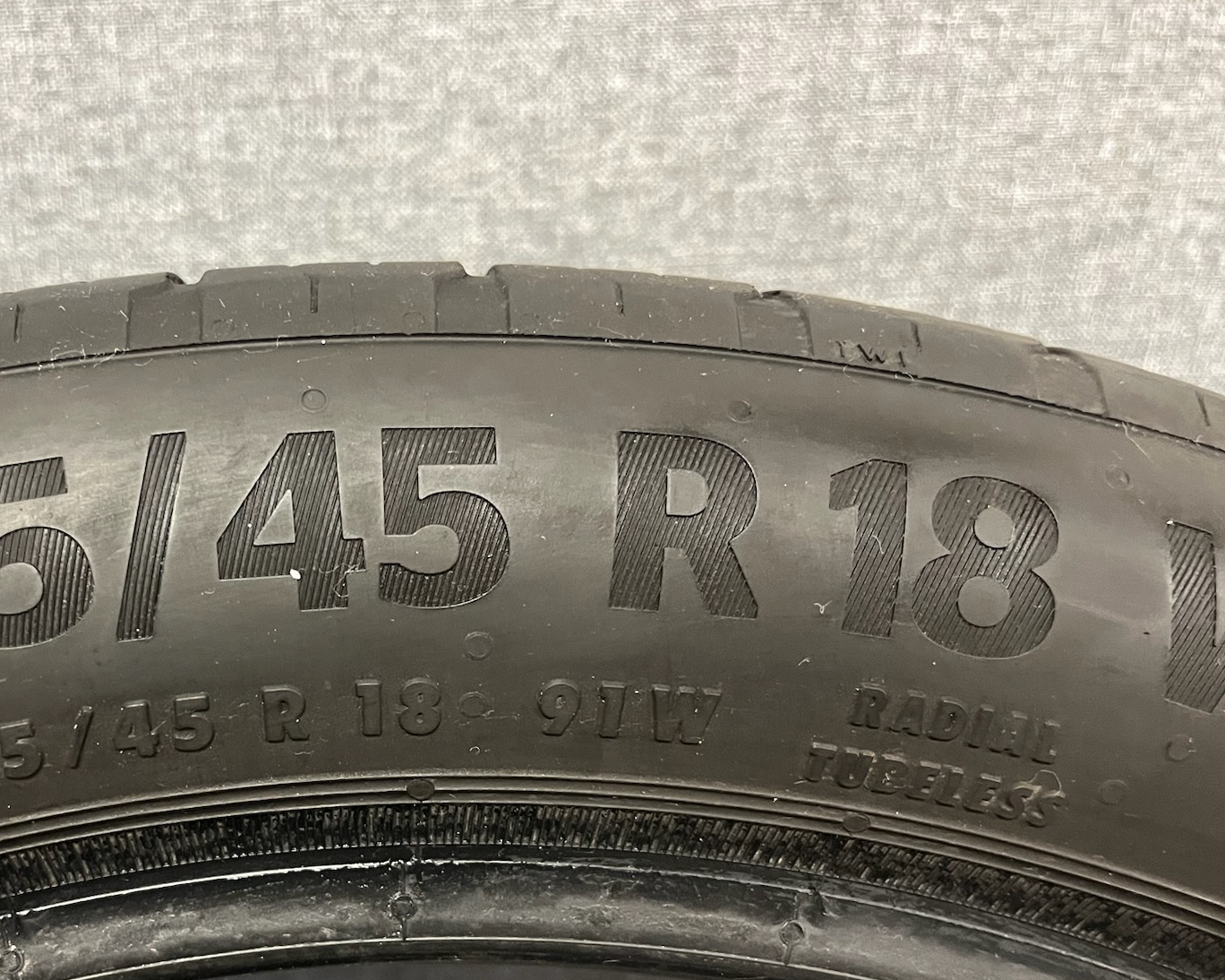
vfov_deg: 38.8
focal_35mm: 38
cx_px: 330
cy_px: 634
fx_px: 1378
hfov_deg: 46.5
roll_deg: +1.5
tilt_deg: -33.0
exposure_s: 1/33
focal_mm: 5.1
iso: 500
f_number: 1.6
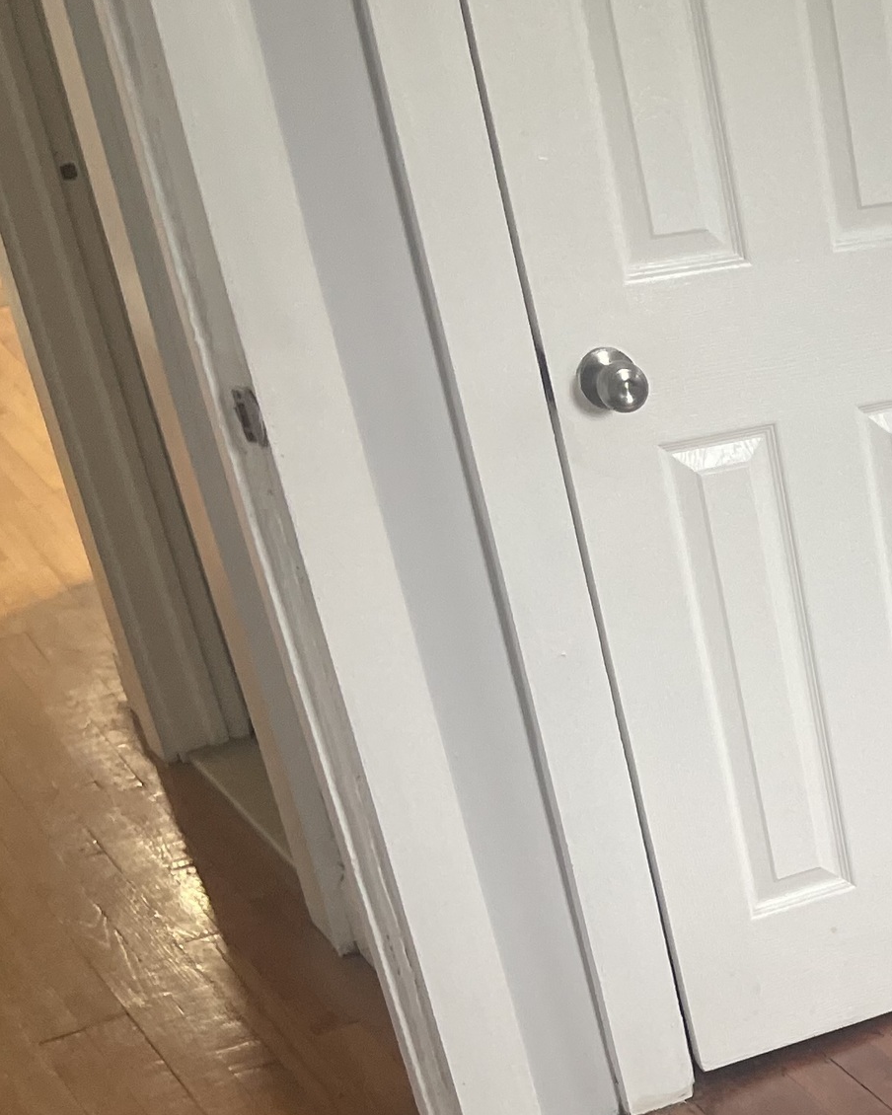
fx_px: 2277
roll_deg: -0.5
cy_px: 1077
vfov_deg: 26.3
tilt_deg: -31.7
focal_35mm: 69
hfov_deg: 18.7
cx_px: 1451
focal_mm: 5.1
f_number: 1.6
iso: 200
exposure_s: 1/60
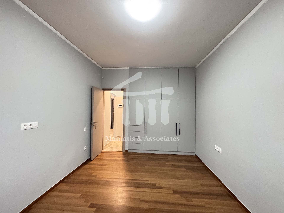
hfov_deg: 102.1
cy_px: 106
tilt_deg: +2.4
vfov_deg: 85.7
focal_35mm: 14
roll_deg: -0.3
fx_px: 115
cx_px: 142
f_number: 2.2
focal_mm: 2.22
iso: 640
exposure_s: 1/50
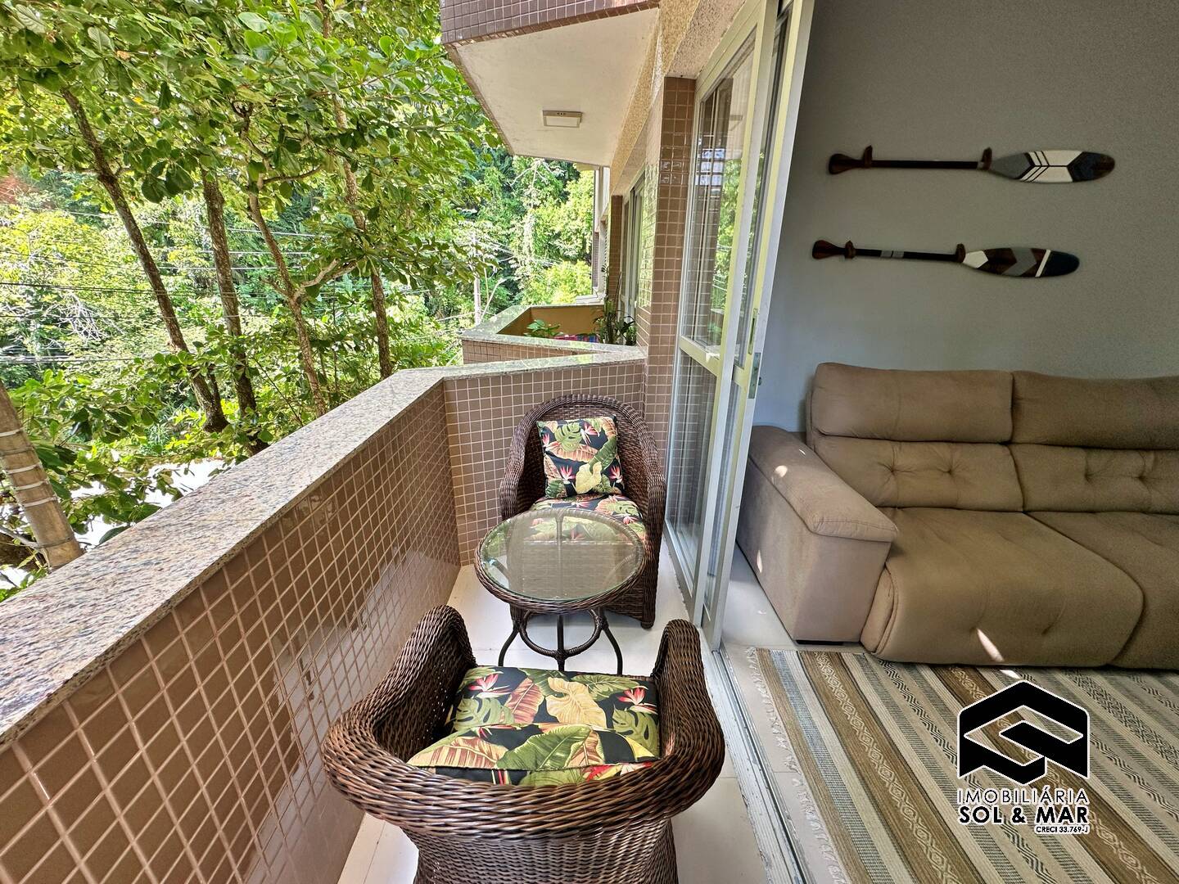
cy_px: 442
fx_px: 477
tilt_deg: -20.1
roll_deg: -1.5
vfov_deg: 85.7
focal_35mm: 14
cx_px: 590
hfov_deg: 102.1
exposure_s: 1/99
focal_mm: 2.22
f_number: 2.2
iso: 100
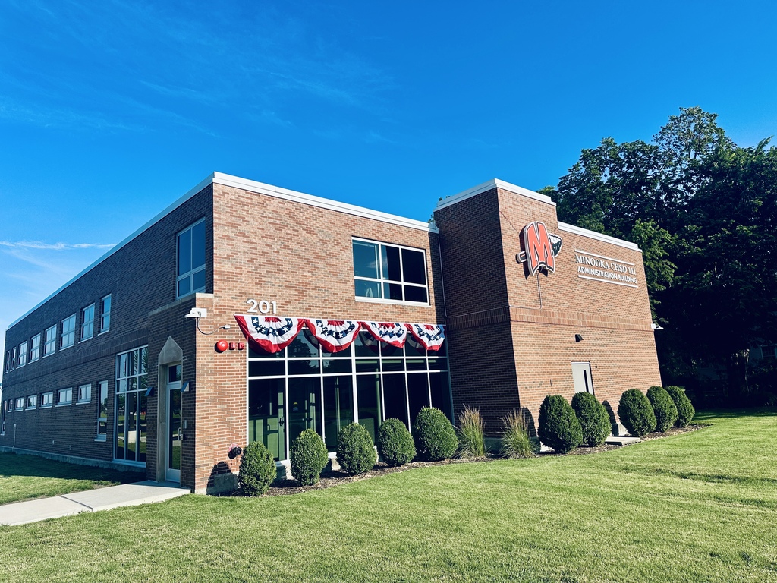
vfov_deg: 56.8
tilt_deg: +10.8
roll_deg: +3.4
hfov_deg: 71.6
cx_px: 388
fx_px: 539
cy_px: 292
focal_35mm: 24
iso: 80
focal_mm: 6.86
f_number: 1.78
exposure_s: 1/3597
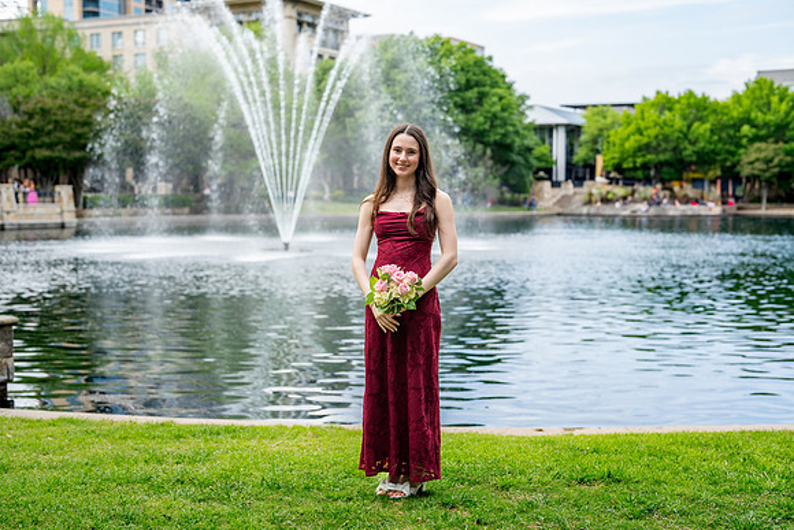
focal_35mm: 50
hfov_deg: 39.6
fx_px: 1103
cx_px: 397
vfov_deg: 27.0
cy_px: 265
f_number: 2.5
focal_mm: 50
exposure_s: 1/500
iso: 125
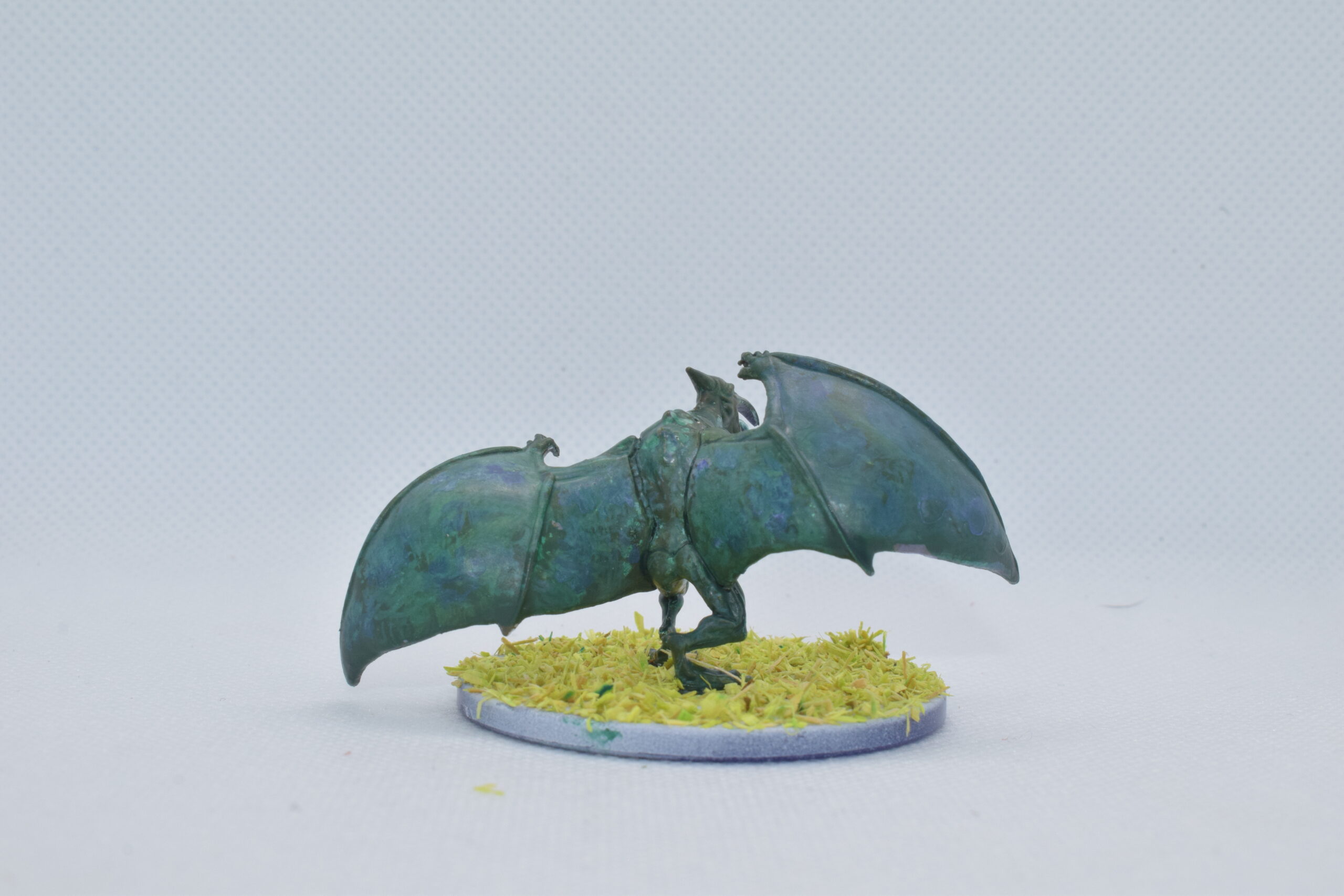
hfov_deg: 33.4
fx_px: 2240
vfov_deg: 22.6
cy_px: 448
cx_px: 672
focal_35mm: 60
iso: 800
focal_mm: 40
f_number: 16
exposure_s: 1/125
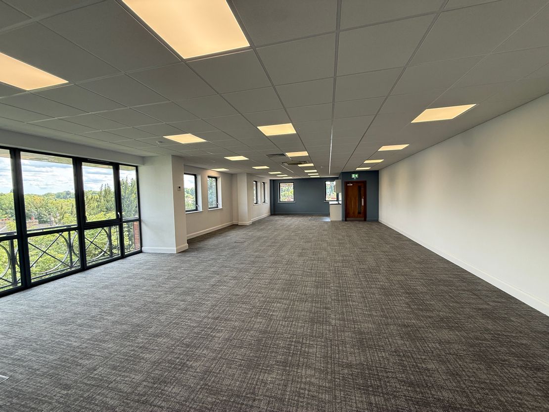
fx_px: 222
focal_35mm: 14
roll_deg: +0.7
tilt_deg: -2.8
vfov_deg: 85.7
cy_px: 206
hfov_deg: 102.1
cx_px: 274
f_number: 2.2
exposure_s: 1/115
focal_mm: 2.22
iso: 64
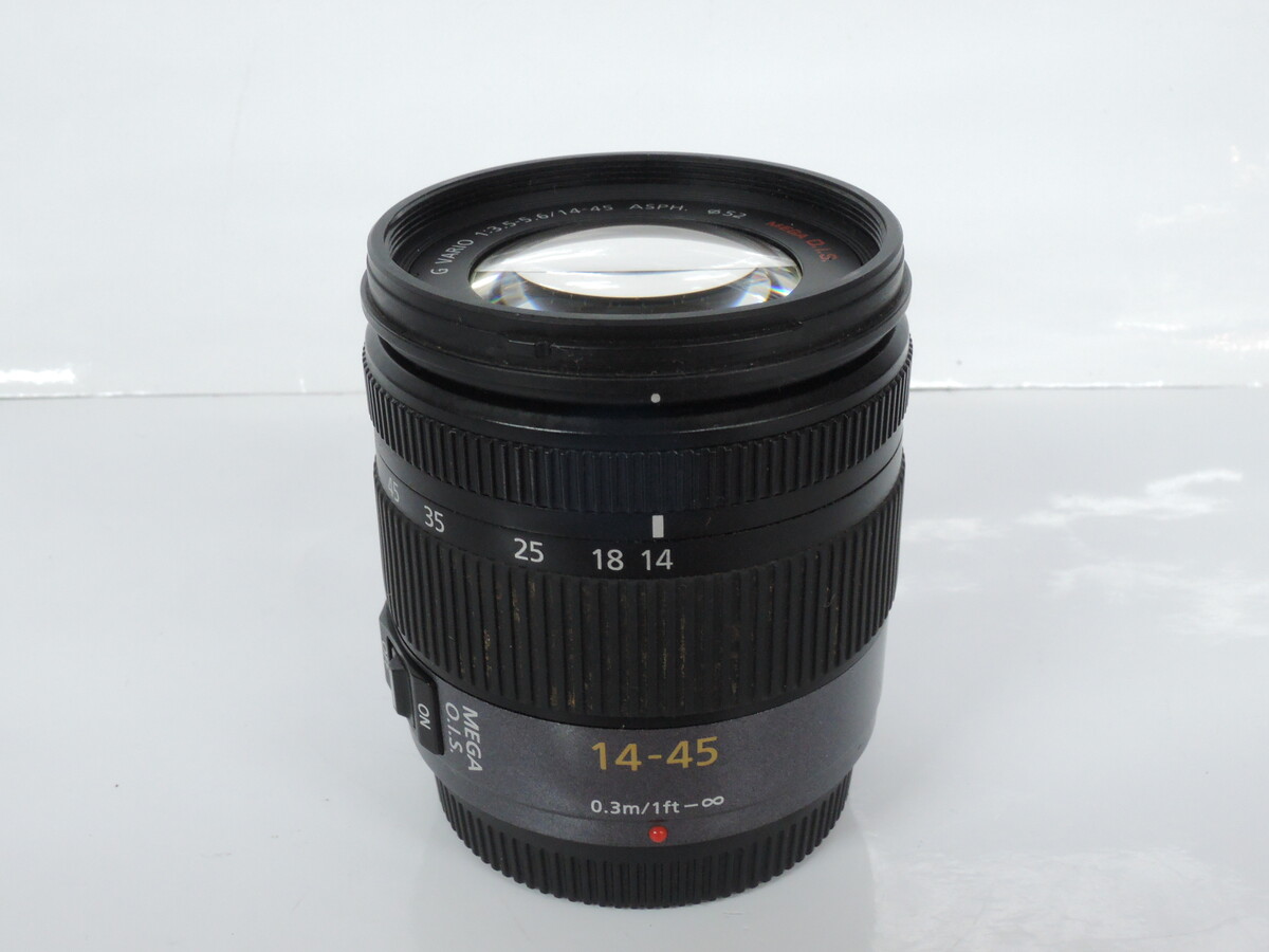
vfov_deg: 32.2
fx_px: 1650
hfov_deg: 42.1
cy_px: 476
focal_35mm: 45
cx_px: 634
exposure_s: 1/15
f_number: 7.3
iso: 800
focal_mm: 9.6
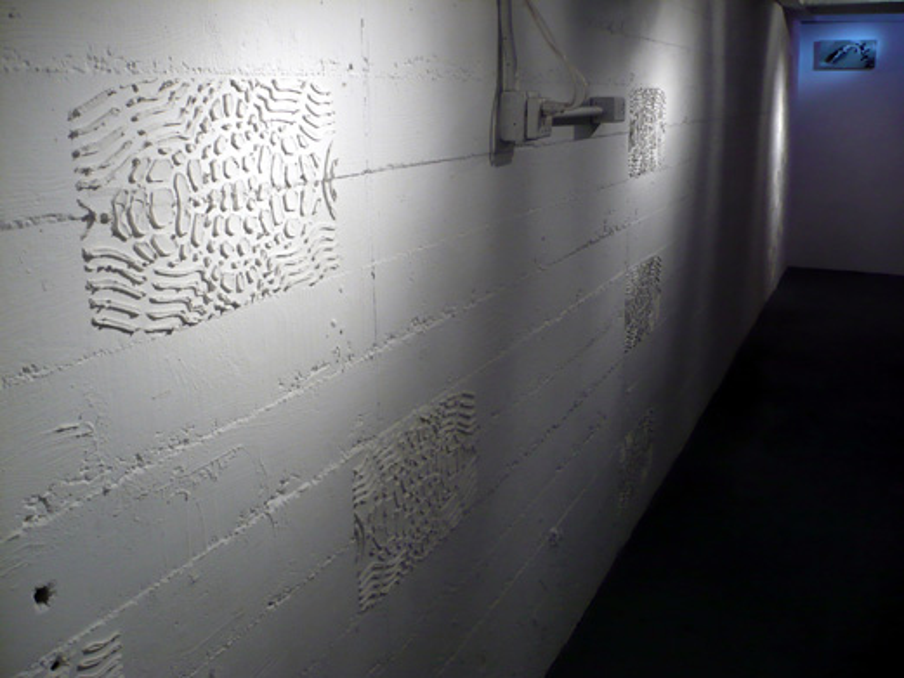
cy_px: 339
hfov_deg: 52.6
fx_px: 914
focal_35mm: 35
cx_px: 452
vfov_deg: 40.7
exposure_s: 1/25
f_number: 2.8
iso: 200
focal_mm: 5.8
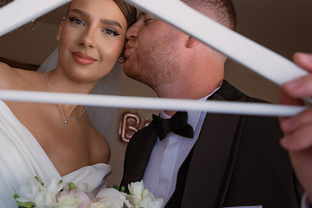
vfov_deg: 32.7
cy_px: 50
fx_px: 347
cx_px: 91
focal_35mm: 40
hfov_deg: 47.2
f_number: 4
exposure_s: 1/320
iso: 800
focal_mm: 24
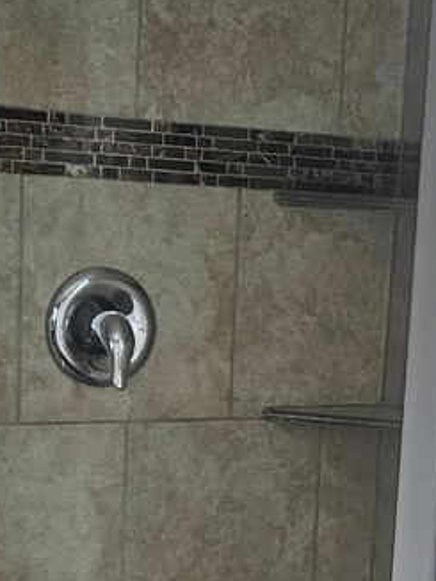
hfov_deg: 13.5
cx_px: 432
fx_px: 1815
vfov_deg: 17.7
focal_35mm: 108
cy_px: 601
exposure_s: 1/180
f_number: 1.8
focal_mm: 5.4
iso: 125
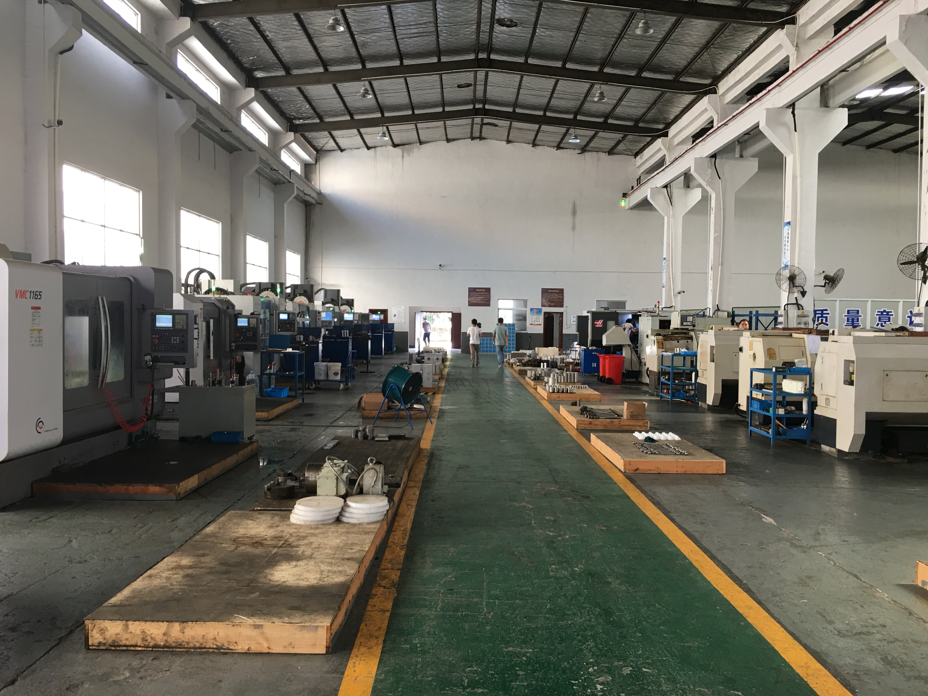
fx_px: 777
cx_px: 464
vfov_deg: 48.2
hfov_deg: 61.7
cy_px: 348
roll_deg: -1.1
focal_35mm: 29
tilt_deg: -1.3
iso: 40
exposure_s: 1/33
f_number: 2.2
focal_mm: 4.15
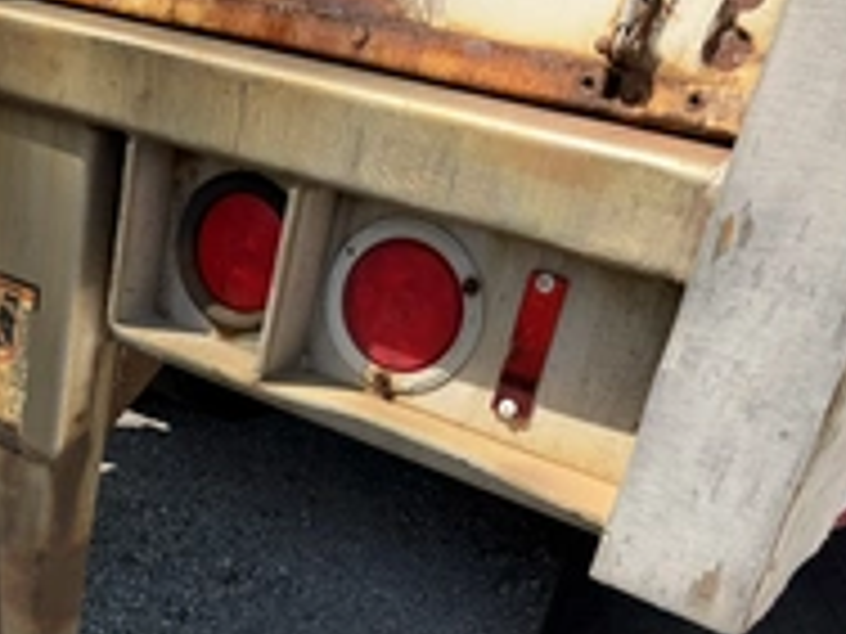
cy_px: 553
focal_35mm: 51
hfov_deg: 35.3
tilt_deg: -26.9
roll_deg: -6.9
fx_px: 1246
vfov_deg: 27.7
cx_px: 86
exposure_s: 1/1174
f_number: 1.78
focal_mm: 6.76
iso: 80
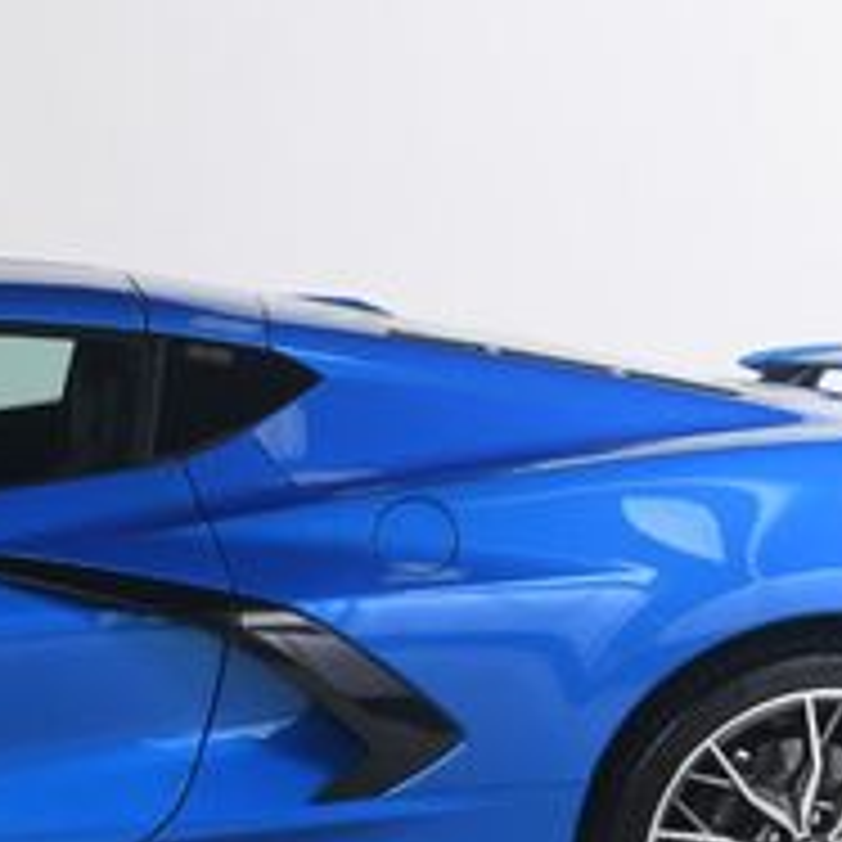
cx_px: -99
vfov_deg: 19.5
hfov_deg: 19.1
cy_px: 797
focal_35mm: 87
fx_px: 2394
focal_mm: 20
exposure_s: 1/160
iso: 100
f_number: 8
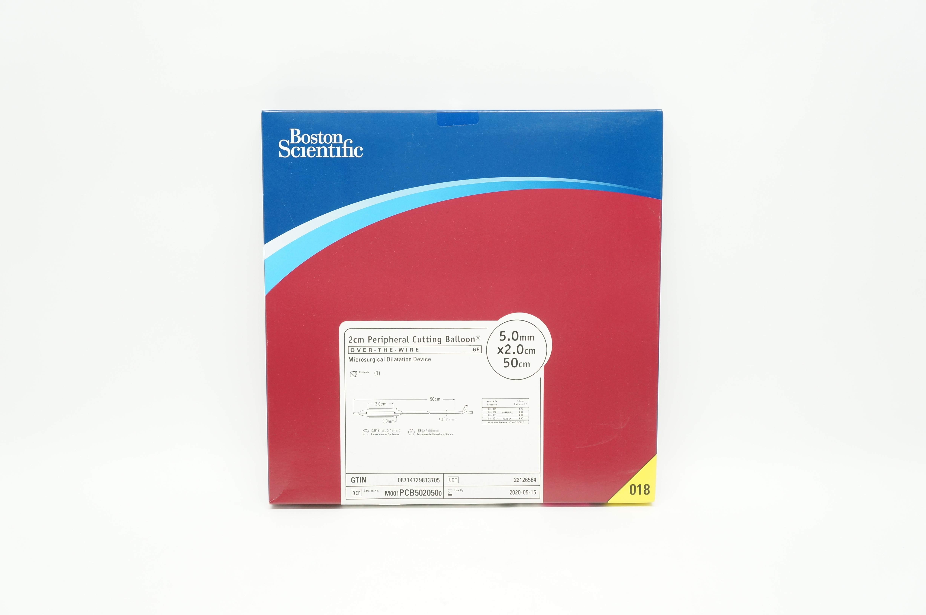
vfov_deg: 32.9
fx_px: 1041
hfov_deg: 48.0
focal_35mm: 40
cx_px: 463
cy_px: 308
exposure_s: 1/50
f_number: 5
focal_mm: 27
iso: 400
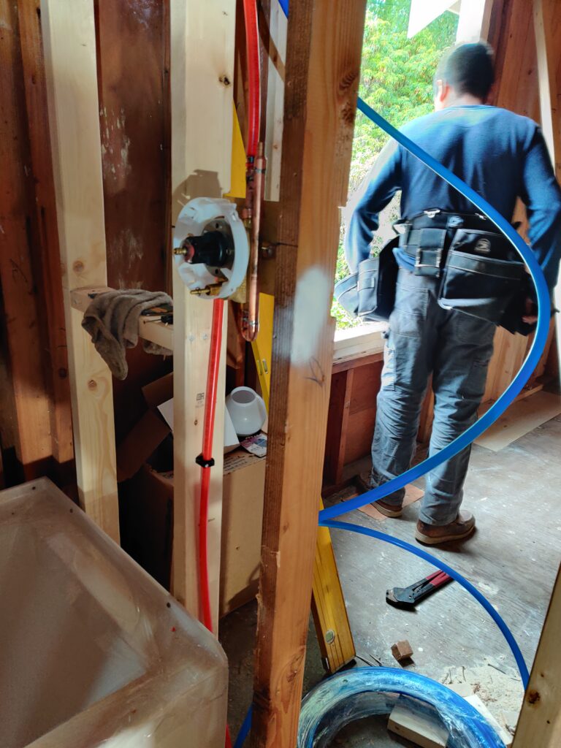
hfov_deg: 51.4
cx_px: 280
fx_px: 583
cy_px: 374
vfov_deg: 65.3
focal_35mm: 27
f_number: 1.65
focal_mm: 4.75
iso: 640
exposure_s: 1/25
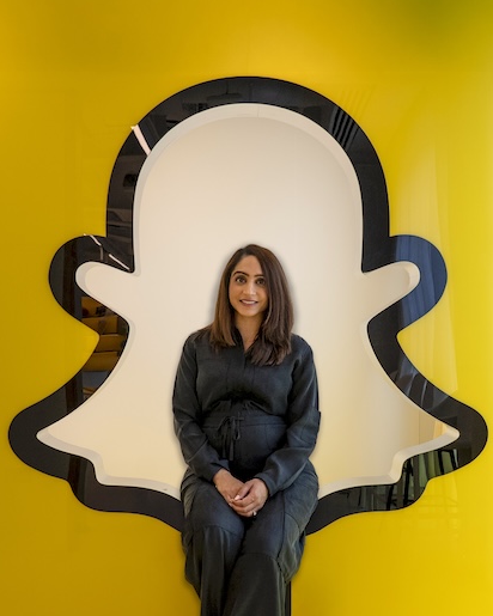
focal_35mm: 39
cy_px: 371
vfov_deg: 46.6
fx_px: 711
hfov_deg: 38.2
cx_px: 249
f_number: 4
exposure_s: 1/400
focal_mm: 34
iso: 640
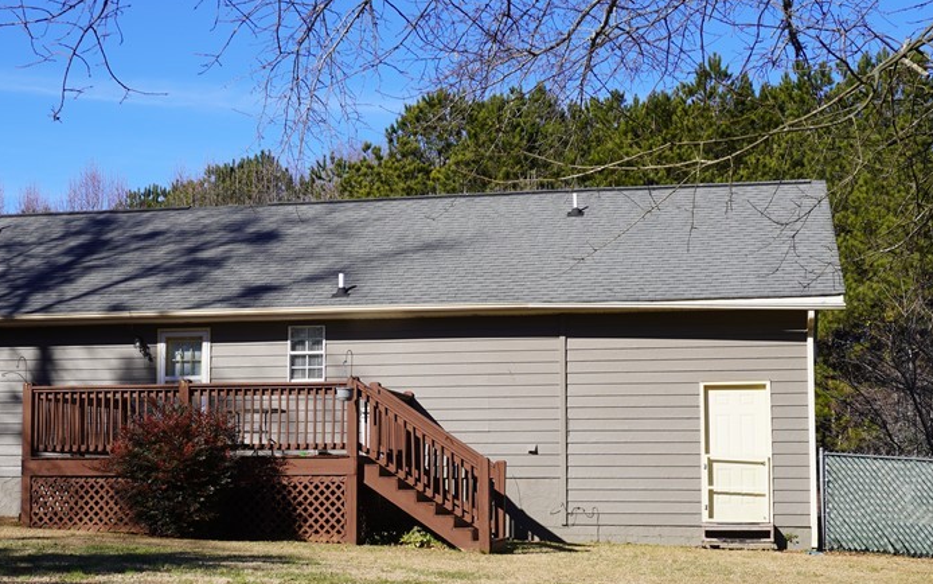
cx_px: 336
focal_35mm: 60
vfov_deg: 21.7
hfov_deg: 33.9
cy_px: 353
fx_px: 1521
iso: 100
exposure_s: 1/125
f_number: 11
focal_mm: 25
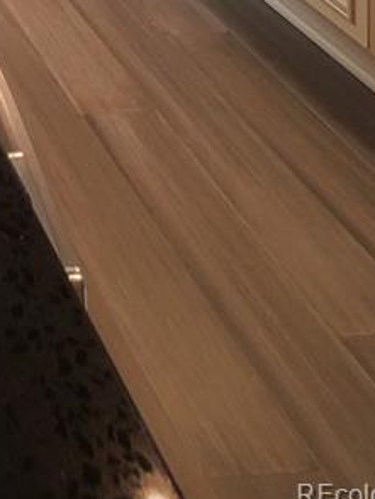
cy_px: -502
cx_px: -316
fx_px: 764
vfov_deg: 19.3
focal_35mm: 53
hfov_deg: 19.7
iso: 100
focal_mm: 2.2
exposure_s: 1/60
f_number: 2.2
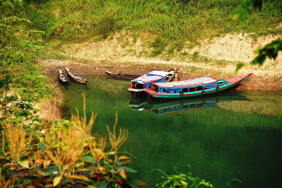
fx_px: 1997
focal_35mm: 255
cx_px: 141
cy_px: 94
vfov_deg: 5.4
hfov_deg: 8.1
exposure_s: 1/250
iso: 280
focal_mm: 170
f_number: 8
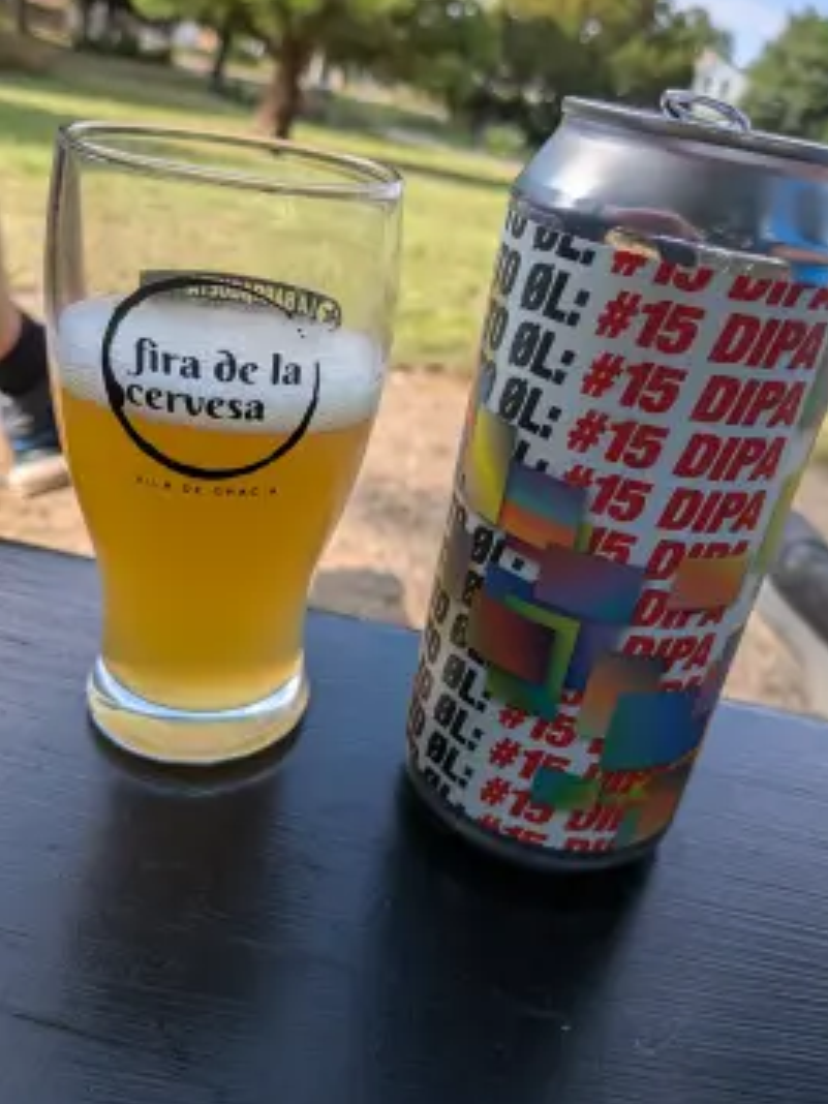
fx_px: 861
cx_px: 462
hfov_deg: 51.2
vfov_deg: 65.3
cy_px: 524
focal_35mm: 27
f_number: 1.7
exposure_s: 1/794
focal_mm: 4.53
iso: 28
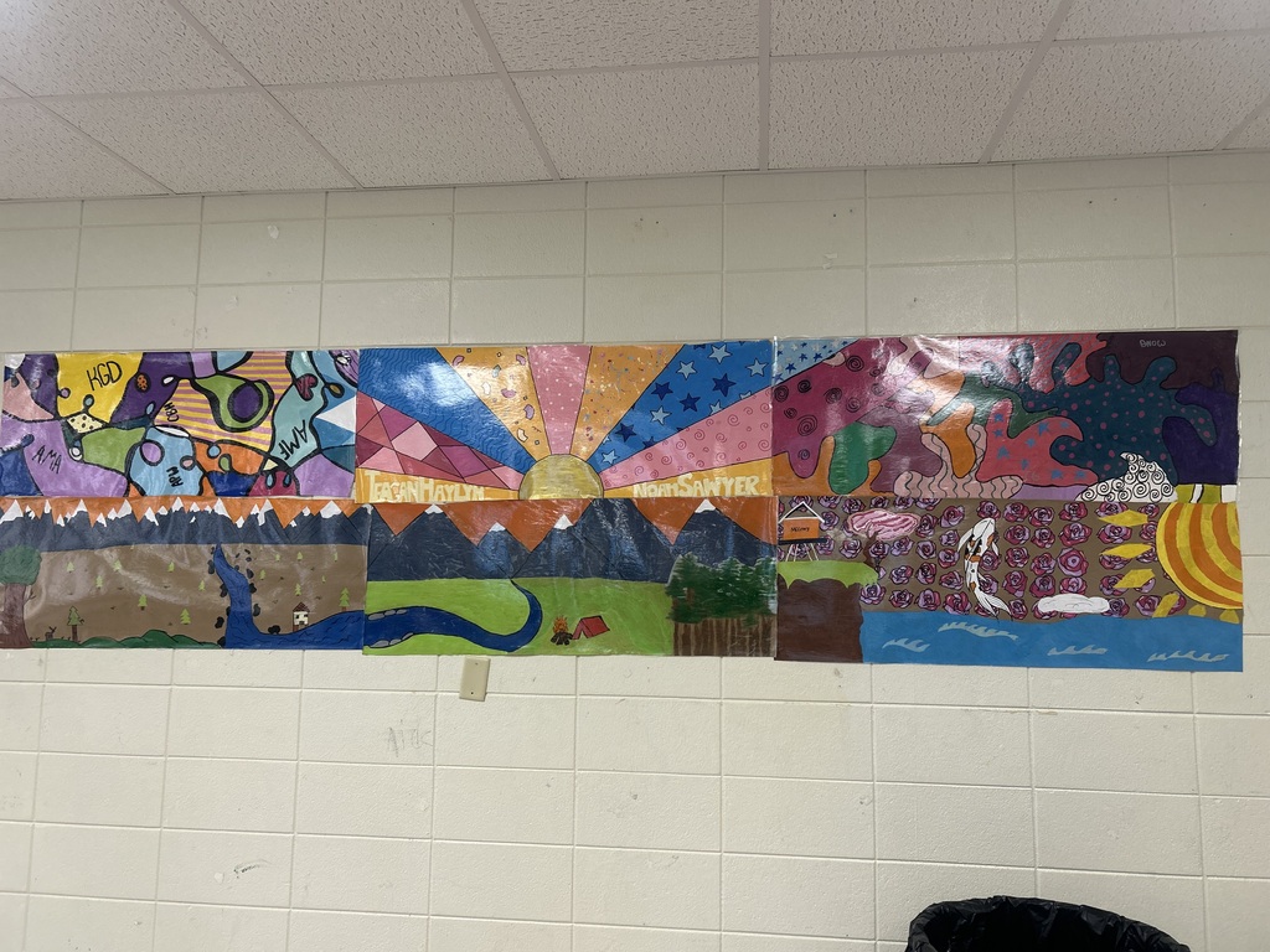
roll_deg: -0.7
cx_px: 635
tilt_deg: +5.8
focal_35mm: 26
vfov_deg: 53.1
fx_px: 954
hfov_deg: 67.3
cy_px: 476
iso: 100
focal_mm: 5.7
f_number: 1.5
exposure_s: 1/120
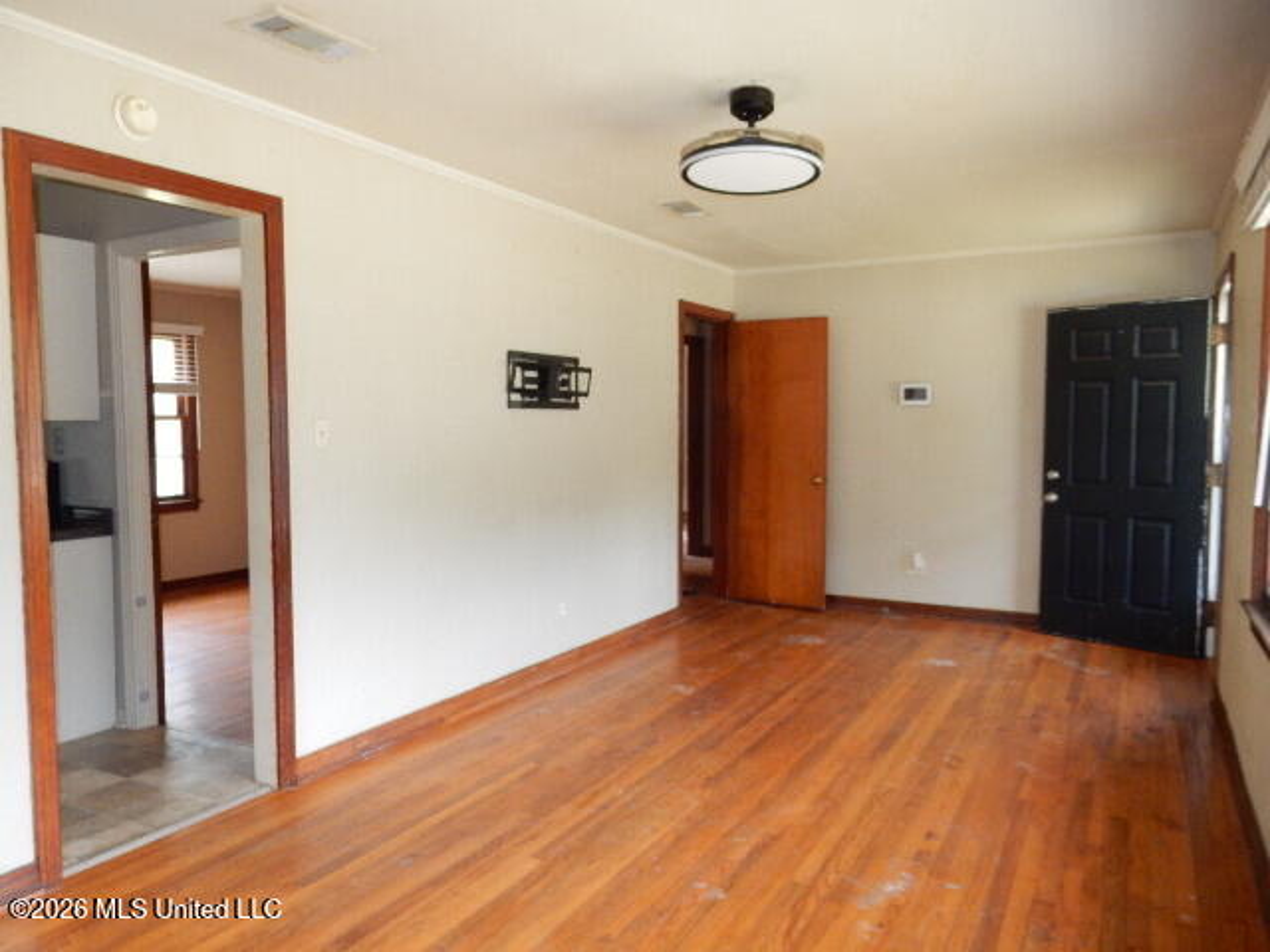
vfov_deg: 54.9
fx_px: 917
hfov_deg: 69.4
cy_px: 476
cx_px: 635
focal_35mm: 25
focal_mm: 4.5
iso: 250
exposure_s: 1/30
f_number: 3.7
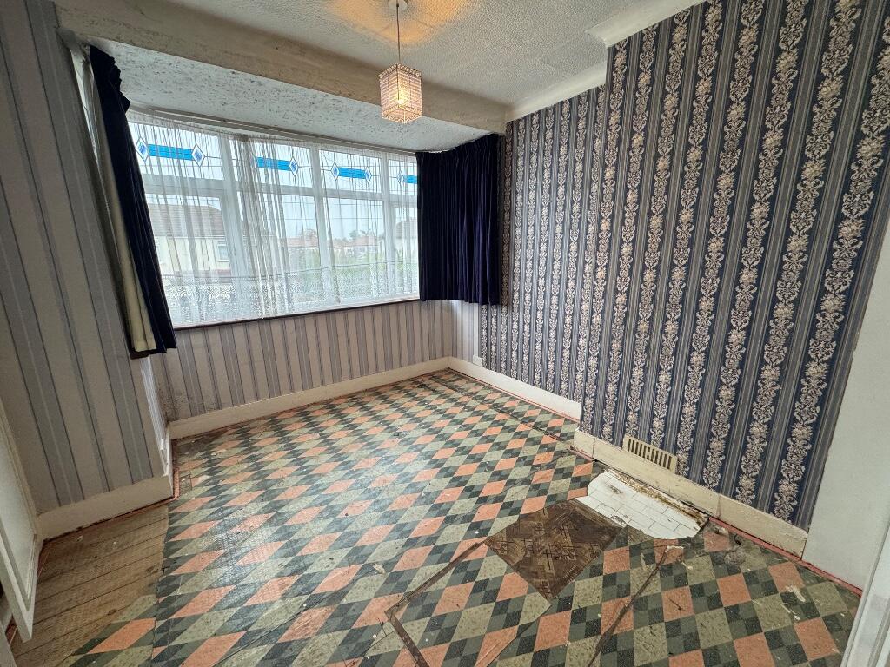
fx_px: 360
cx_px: 445
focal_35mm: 14
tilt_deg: -13.0
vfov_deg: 85.7
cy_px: 334
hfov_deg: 102.1
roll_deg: +1.2
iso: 200
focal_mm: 2.22
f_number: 2.2
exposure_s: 1/100
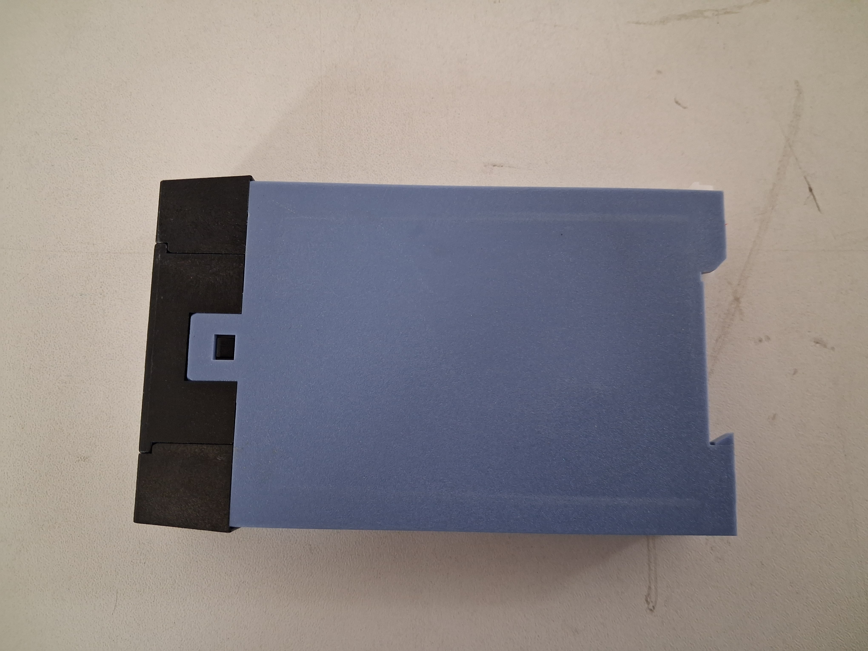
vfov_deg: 51.4
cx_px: 434
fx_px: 677
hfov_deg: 65.3
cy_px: 326
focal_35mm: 27
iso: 500
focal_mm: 4
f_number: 1.8
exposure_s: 1/25
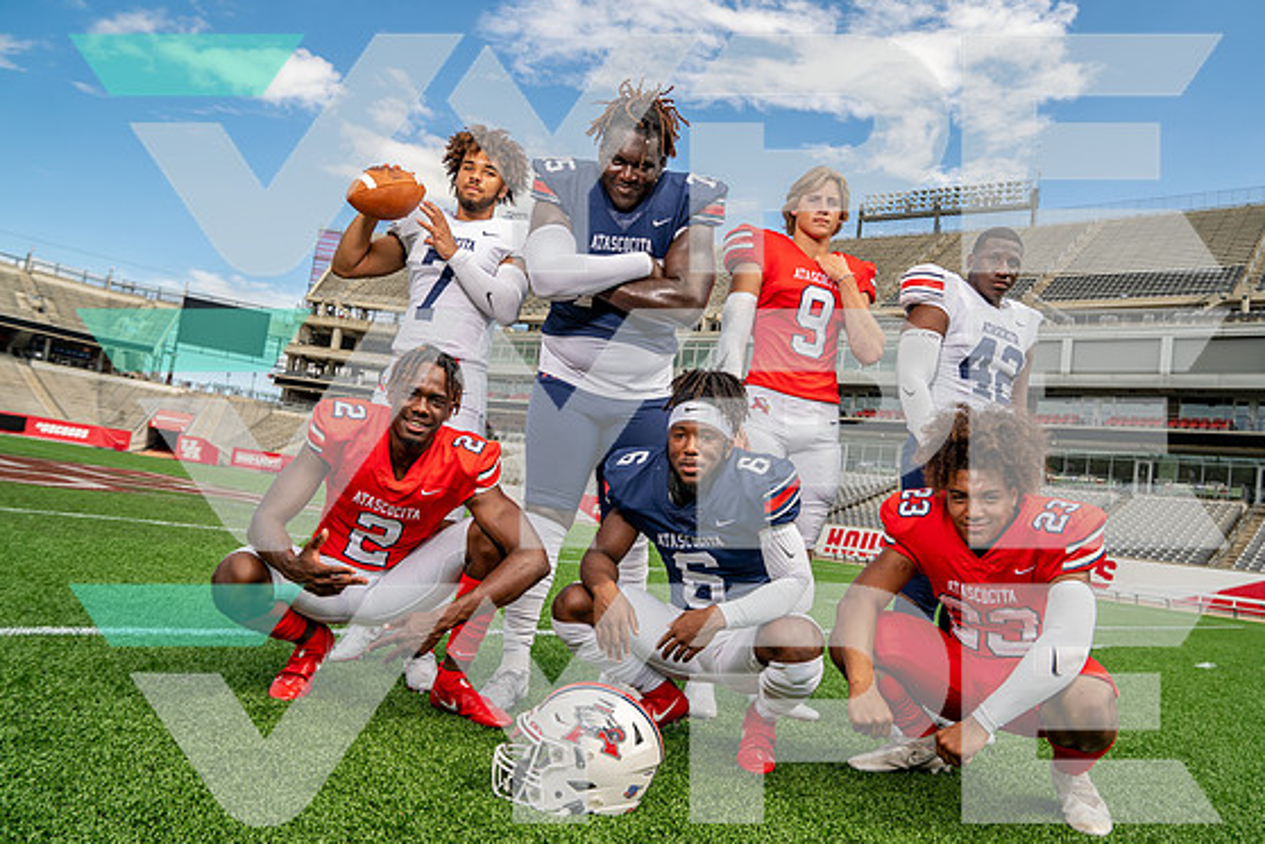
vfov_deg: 49.6
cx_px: 653
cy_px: 430
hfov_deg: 69.4
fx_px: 914
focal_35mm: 26
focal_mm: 25
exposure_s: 1/320
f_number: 5.6
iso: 100
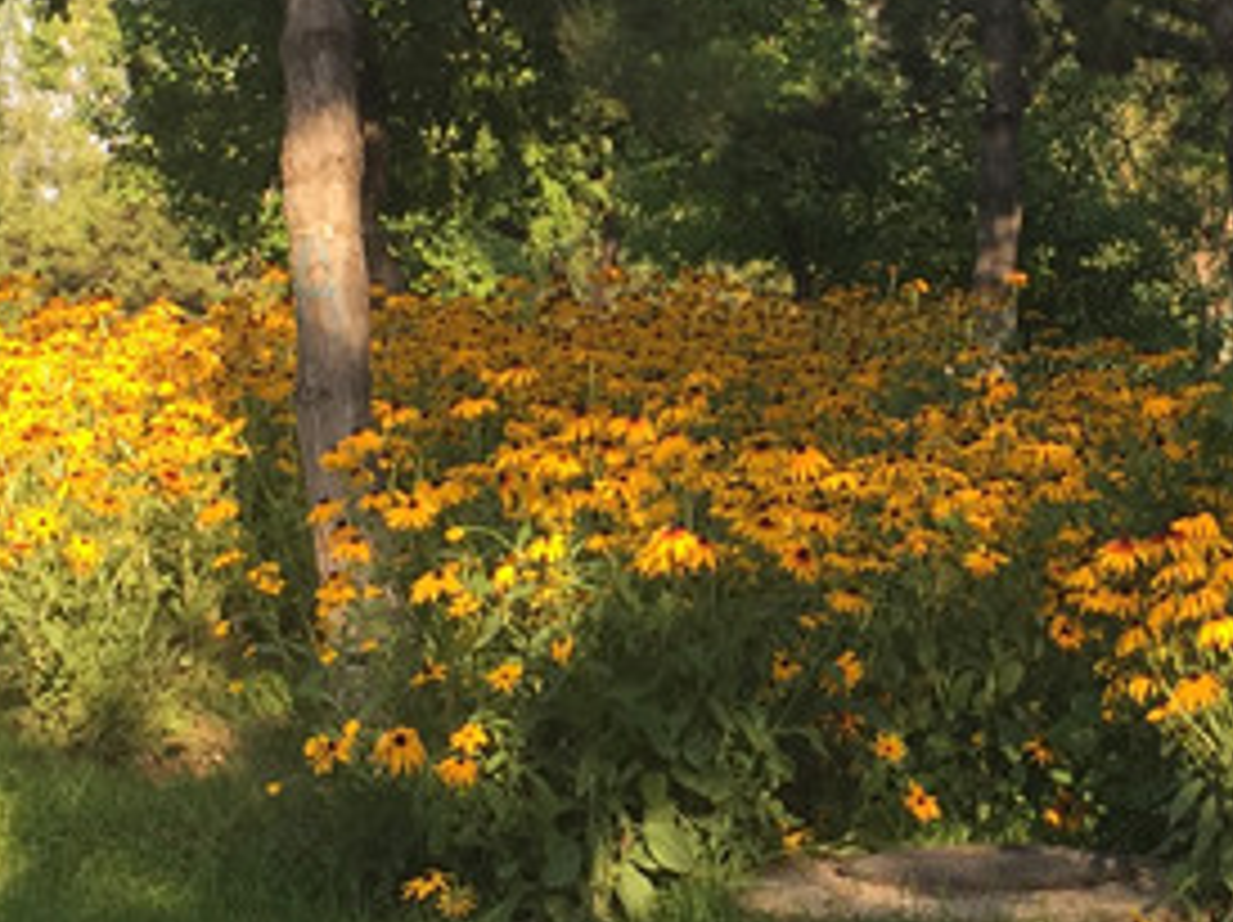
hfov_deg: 18.4
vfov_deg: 13.9
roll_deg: -0.5
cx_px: 963
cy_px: 220
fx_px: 3772
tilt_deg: +1.9
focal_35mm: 106
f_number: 2.2
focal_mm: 4.15
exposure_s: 1/471
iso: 32
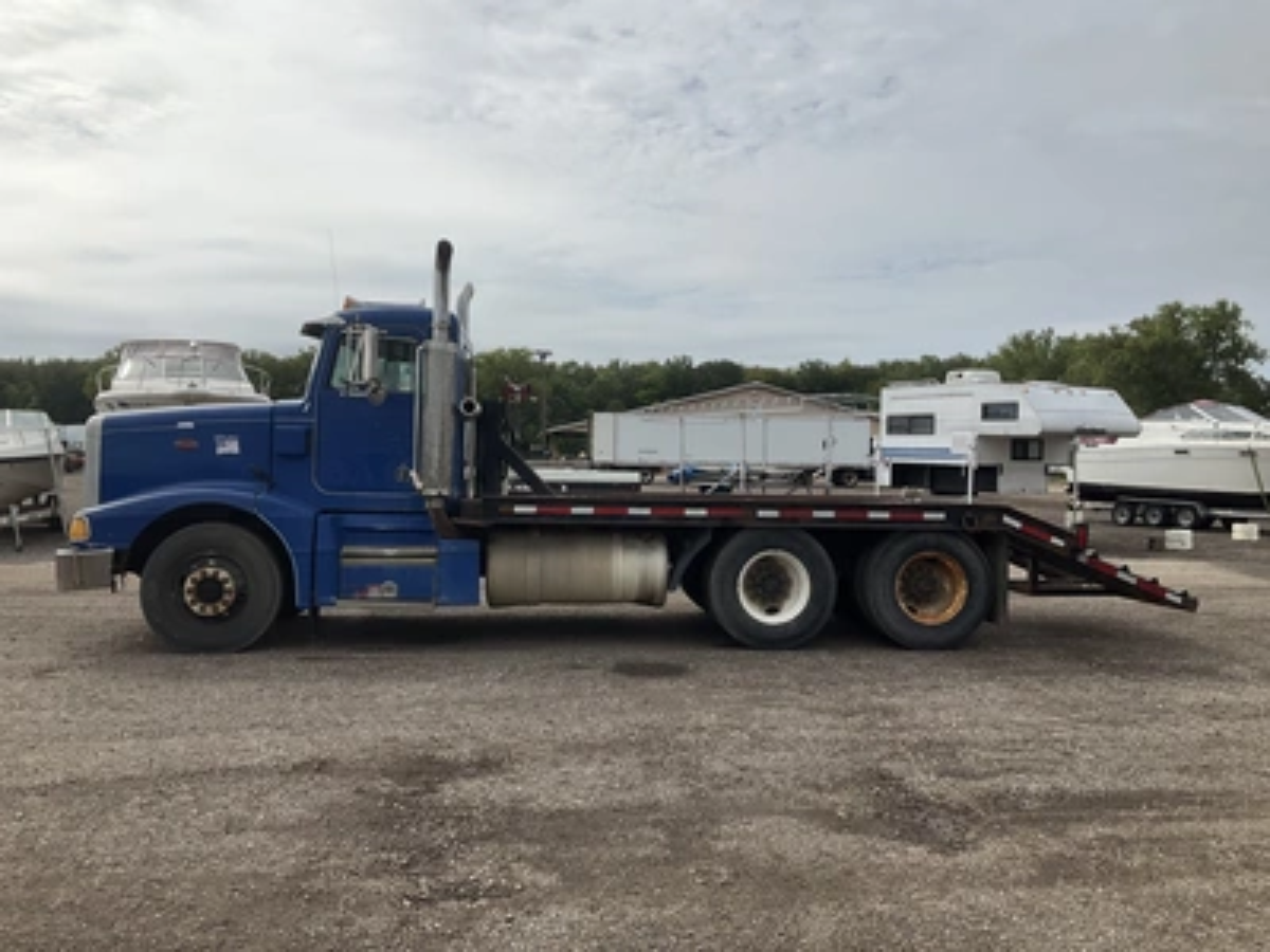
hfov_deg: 61.7
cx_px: 635
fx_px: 1064
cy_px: 476
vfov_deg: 48.2
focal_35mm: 29
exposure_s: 1/4405
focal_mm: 3
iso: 25
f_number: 1.8
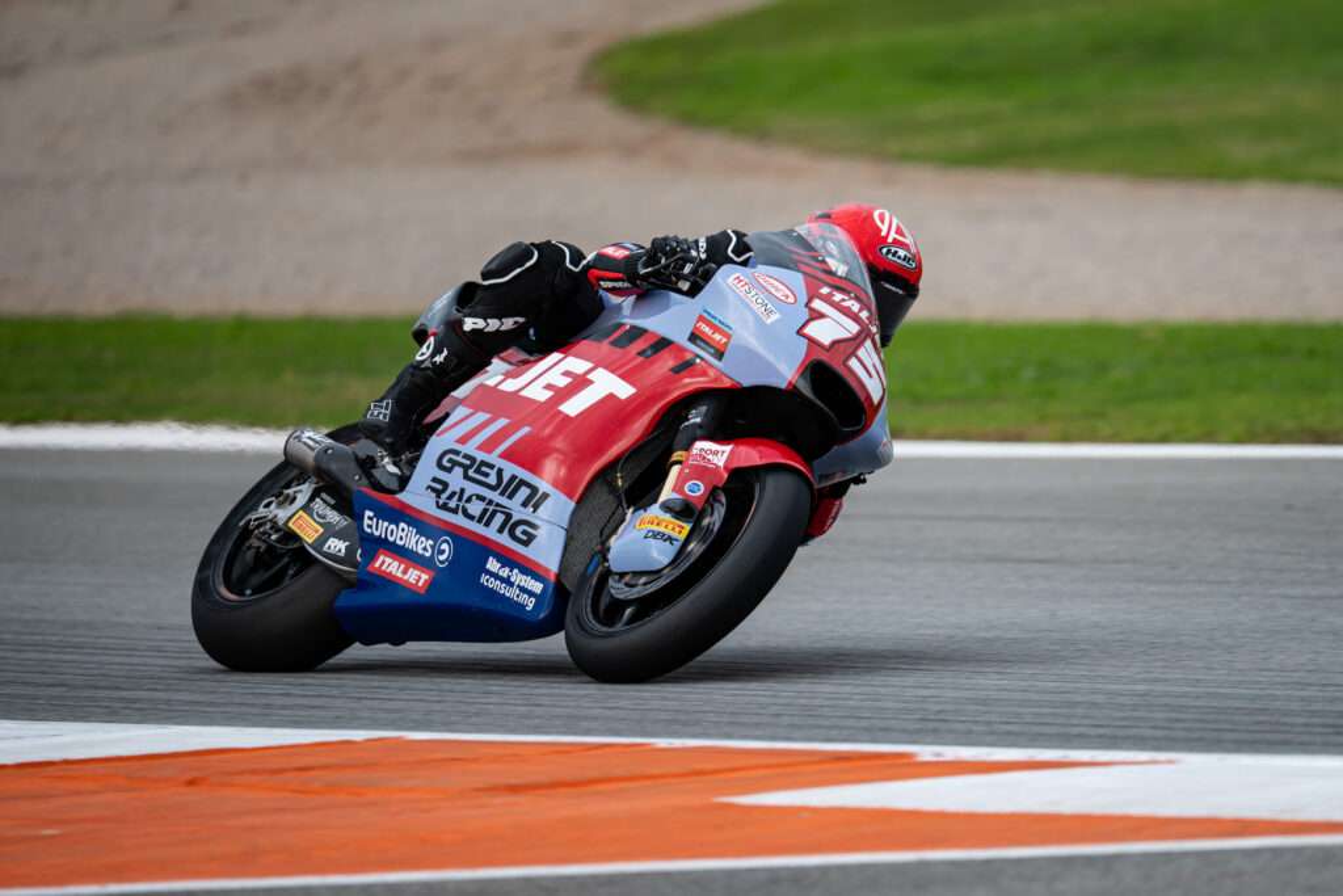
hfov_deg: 4.4
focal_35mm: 468
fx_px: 17466
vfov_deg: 2.9
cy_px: 494
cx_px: 757
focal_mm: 400
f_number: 4.5
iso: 320
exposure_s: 1/1250
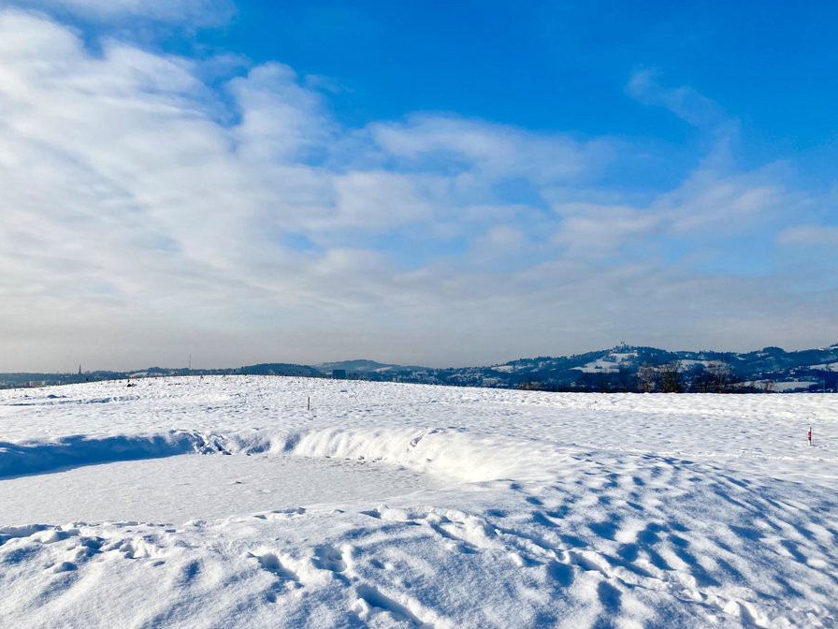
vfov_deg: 44.2
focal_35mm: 32
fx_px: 775
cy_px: 308
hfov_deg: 56.8
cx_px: 395
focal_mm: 3.99
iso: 20
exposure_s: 1/4000
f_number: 1.8
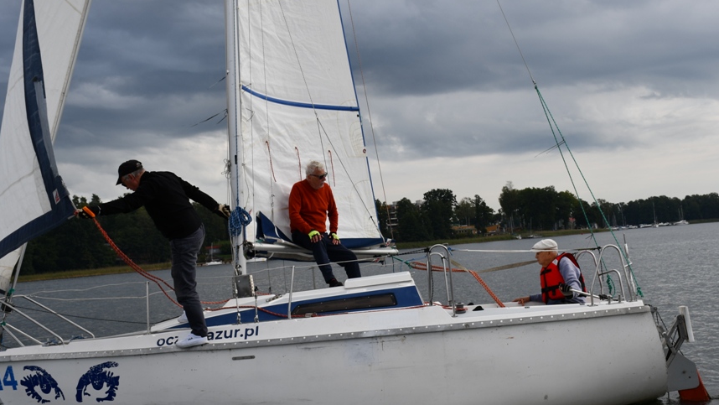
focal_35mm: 50
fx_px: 953
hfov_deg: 41.3
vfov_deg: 24.0
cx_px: 361
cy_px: 196
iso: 100
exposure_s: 1/320
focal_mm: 27
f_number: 9
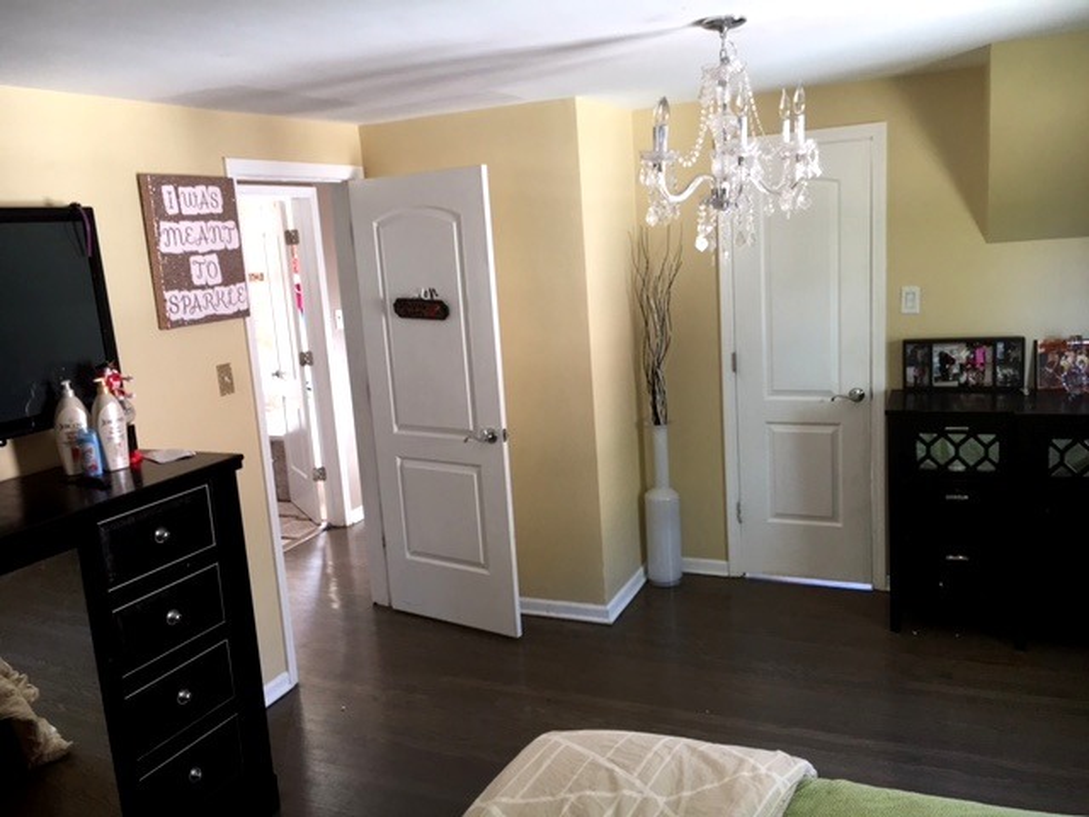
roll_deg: +4.8
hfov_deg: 61.7
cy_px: 408
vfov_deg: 48.2
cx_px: 544
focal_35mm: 29
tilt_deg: -11.8
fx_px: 912
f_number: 2.2
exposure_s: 1/30
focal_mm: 4.15
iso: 64
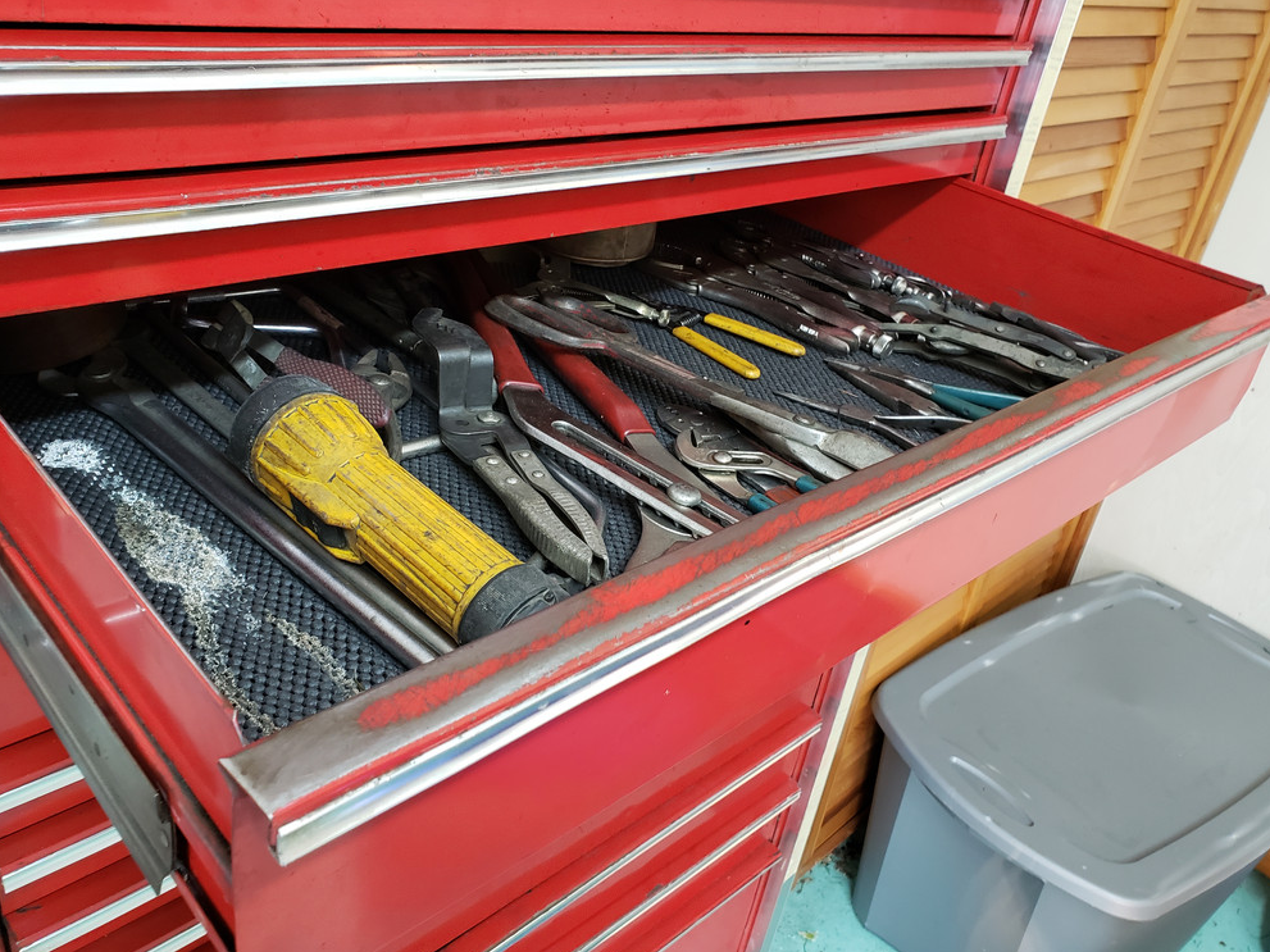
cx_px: 629
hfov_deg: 63.4
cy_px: 468
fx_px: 1027
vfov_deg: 49.7
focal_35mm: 28
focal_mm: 4.3
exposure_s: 1/20
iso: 250
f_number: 2.4
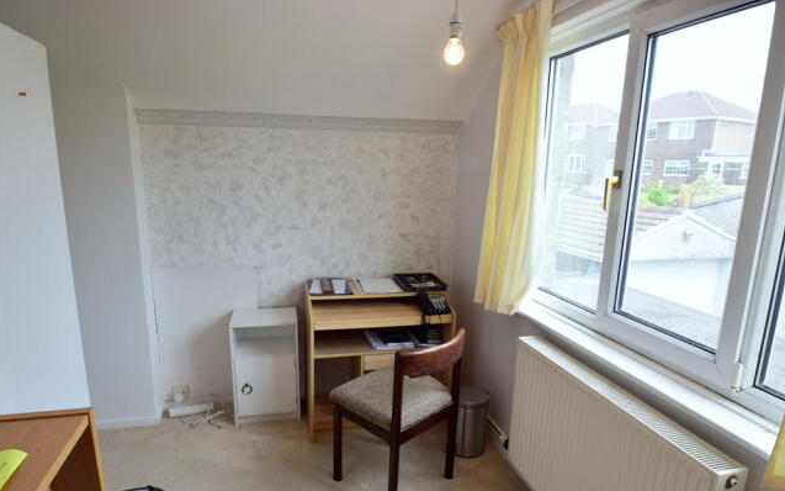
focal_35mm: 22
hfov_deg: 79.6
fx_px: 471
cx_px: 400
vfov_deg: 55.0
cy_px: 268
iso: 400
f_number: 9
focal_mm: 14
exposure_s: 1/100
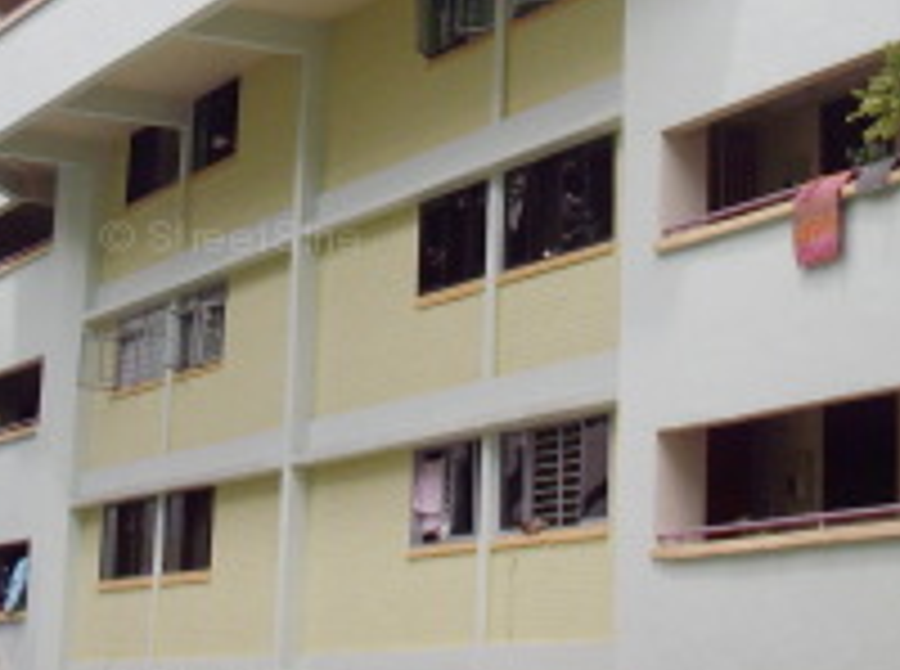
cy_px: -207
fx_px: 2646
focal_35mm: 102
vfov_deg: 13.9
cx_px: 436
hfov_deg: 19.3
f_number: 5.6
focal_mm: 6.2
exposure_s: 1/160
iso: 80
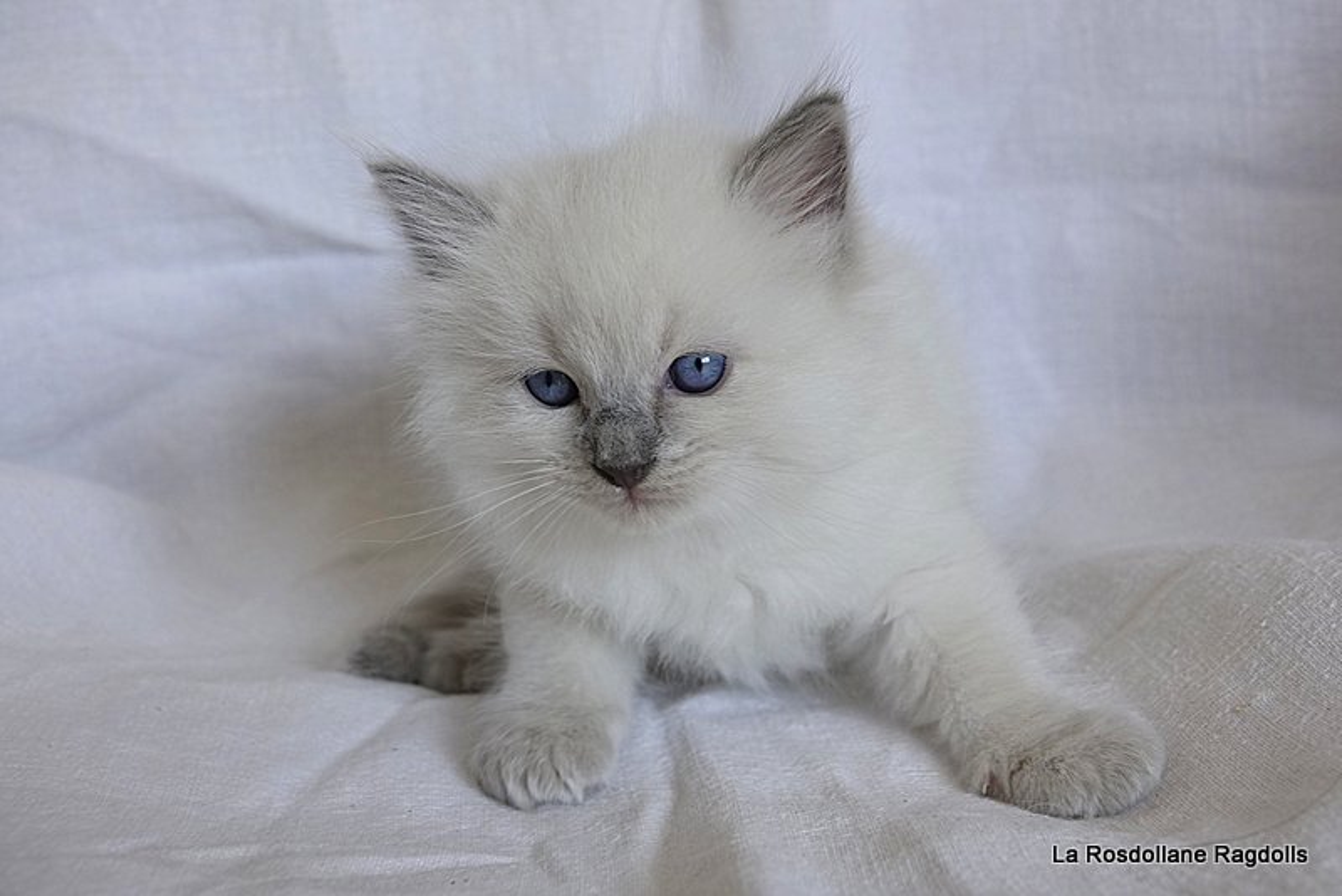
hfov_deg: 41.1
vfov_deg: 28.1
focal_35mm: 48
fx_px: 1790
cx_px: 671
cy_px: 448
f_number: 3.2
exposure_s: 1/60
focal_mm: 17.55
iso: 100
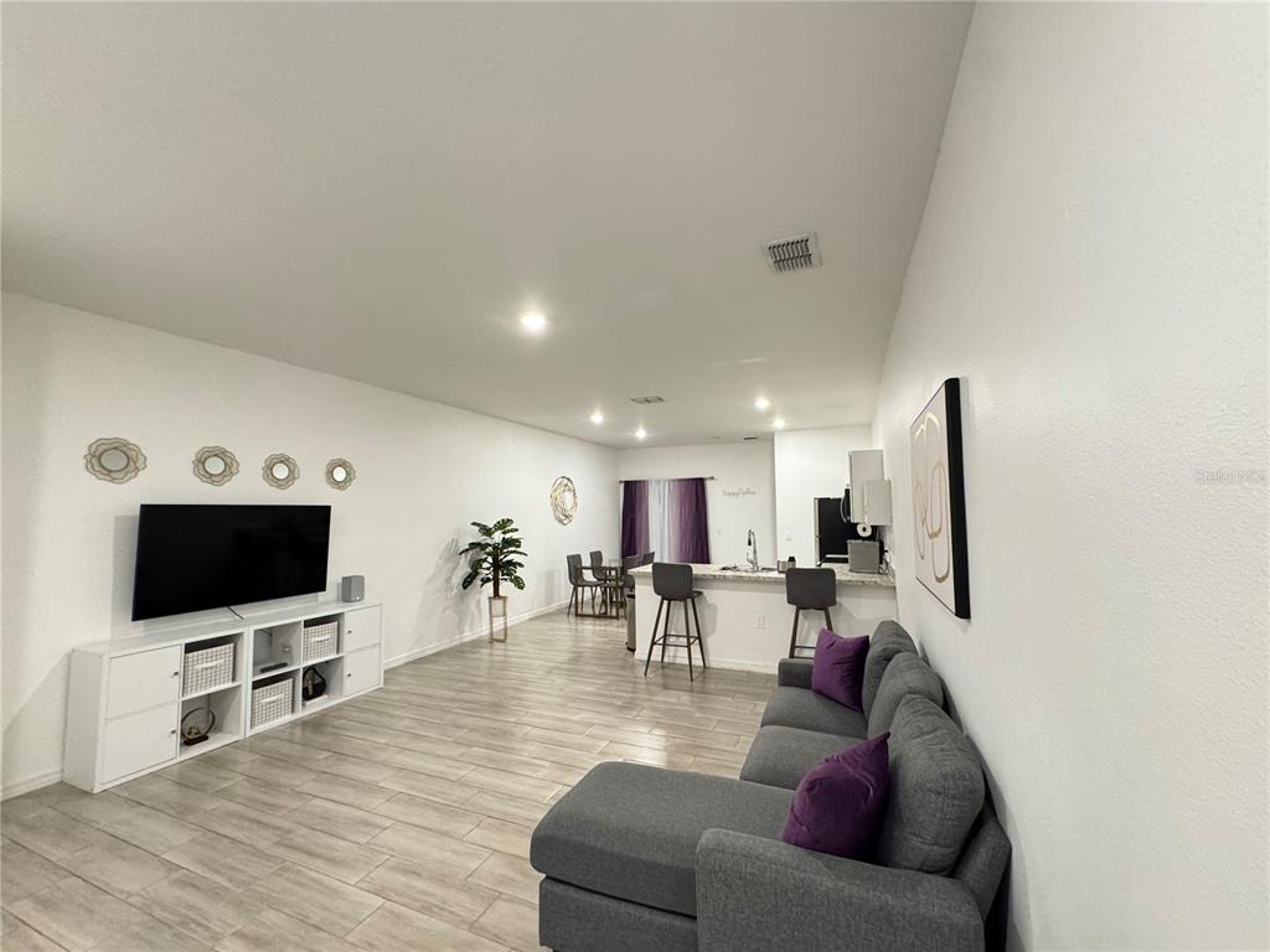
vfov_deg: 85.7
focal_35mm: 14
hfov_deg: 102.1
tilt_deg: +3.8
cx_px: 635
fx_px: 514
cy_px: 476
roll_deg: +0.9
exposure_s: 1/60
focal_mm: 2.22
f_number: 2.2
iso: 640
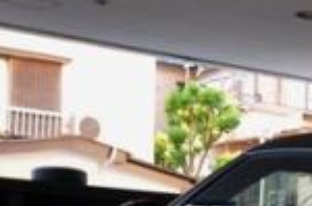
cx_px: 474
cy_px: 344
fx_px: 1218
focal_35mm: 141
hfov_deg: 13.7
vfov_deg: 9.3
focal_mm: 24
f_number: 5.6
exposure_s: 1/30
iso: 320
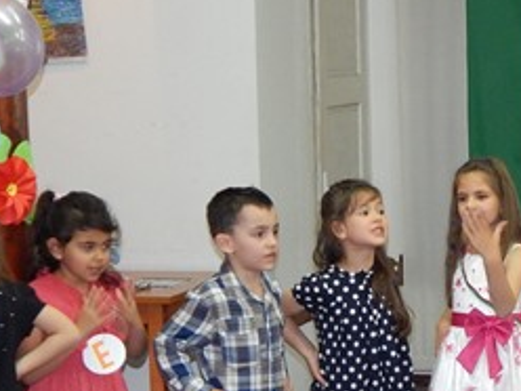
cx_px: 506
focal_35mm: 111
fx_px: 1671
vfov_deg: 13.3
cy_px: 322
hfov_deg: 17.4
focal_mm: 7.7
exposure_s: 1/30
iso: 360
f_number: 3.6
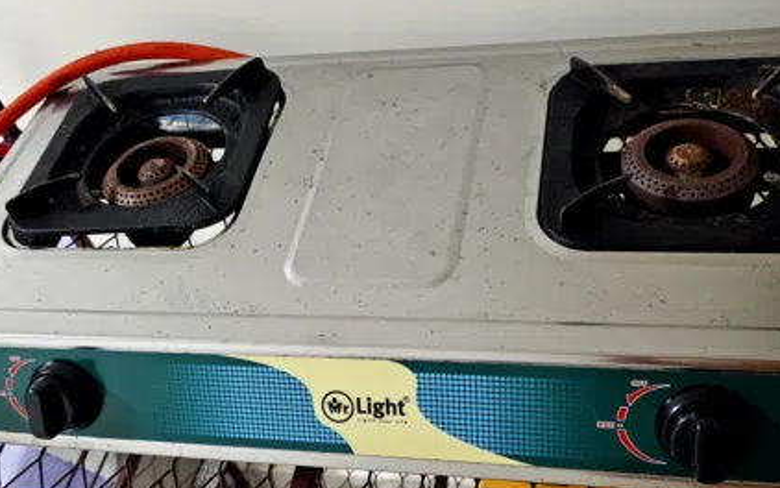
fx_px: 787
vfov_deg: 34.3
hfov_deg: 52.7
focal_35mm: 37
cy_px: 301
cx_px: 403
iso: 640
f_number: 1.7
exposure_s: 1/33.3
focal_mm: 6.3
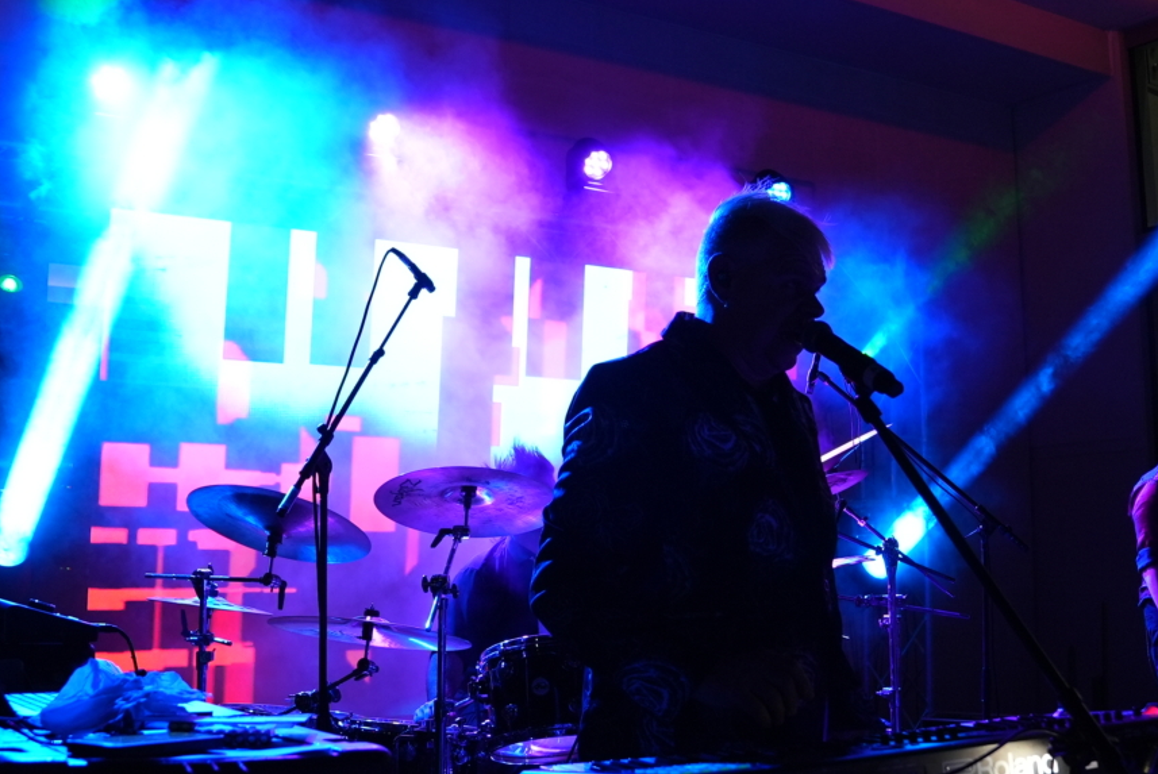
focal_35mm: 43
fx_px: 1384
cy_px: 359
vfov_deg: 31.2
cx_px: 523
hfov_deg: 45.3
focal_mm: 24
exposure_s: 1/80
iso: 1000
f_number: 3.5
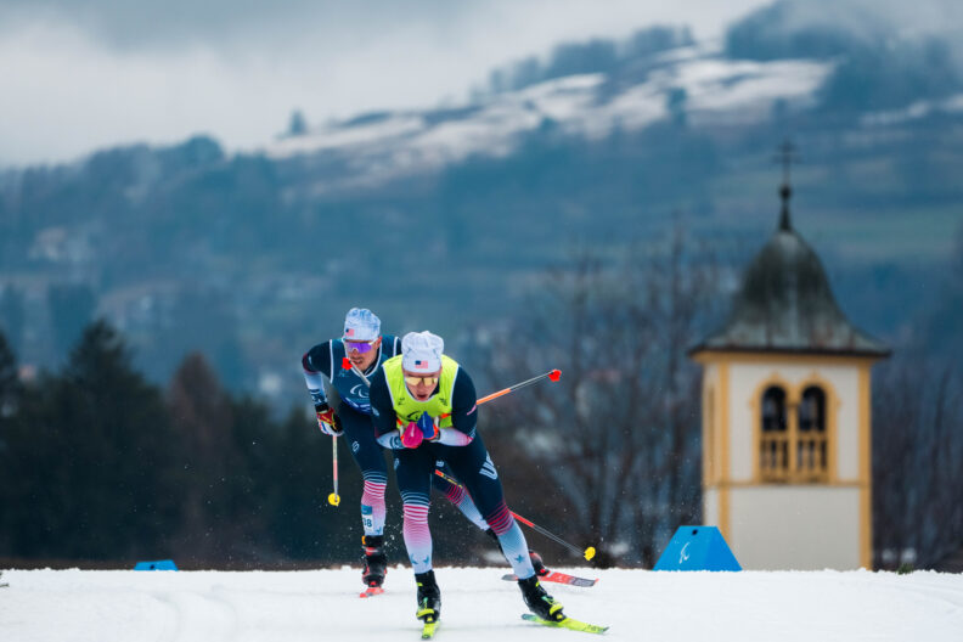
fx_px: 13829
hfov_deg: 4.0
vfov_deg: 2.7
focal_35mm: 517
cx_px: 477
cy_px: 414
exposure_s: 1/1250
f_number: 5.6
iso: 640
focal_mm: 400
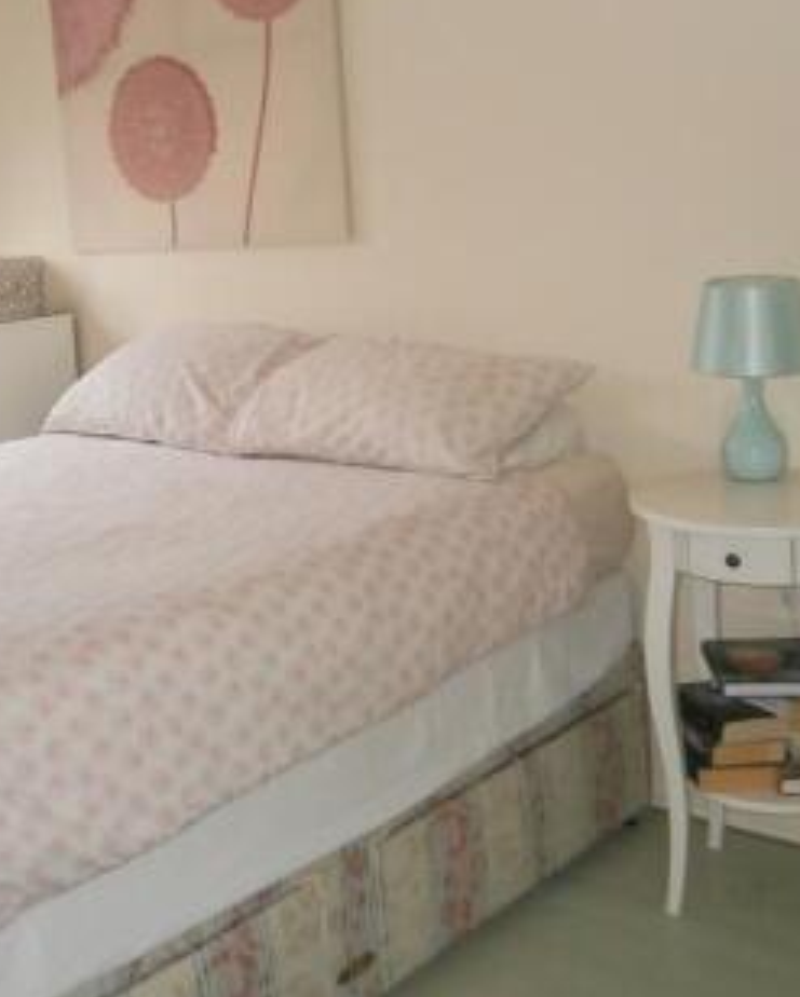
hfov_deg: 31.0
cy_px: 316
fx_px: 1419
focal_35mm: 48
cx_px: 219
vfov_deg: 38.2
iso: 200
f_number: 2.8
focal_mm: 4.7
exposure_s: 1/30
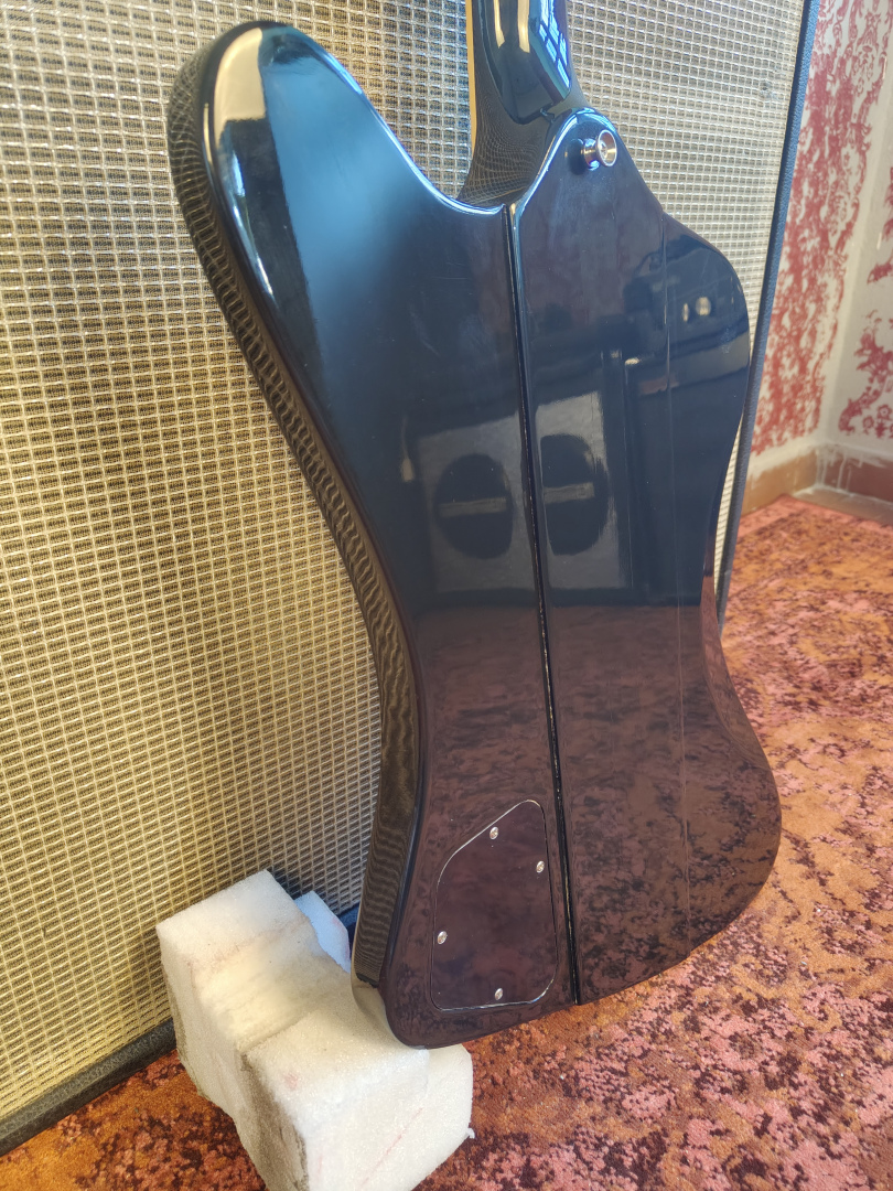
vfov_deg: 71.6
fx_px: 826
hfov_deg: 56.8
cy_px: 596
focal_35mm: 24
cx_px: 446
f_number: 1.8
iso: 800
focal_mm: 5.59
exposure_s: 1/25
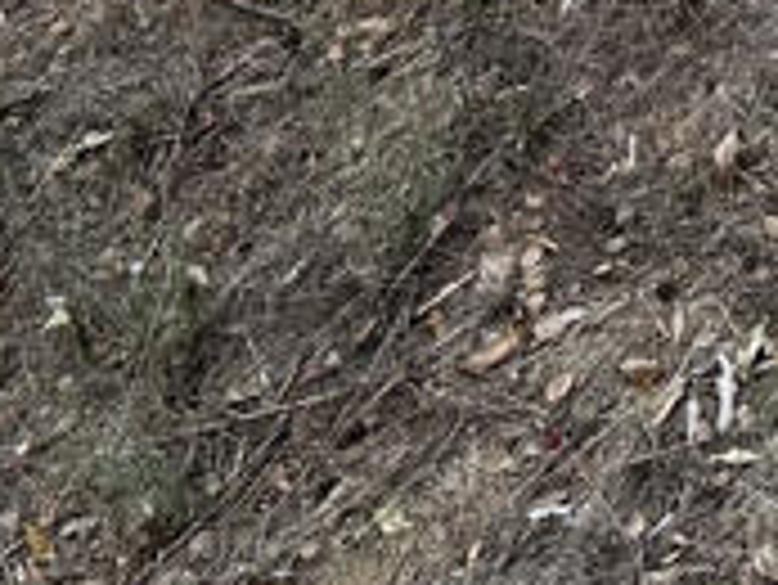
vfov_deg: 9.6
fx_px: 3194
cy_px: -644
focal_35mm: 142
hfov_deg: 12.5
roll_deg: -5.7
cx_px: 1462
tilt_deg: -7.5
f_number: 1.78
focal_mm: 6.86
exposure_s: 1/1949
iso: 80
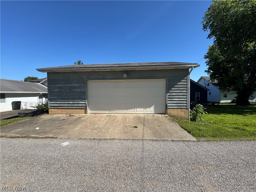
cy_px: 96
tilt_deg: -2.0
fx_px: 104
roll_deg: +0.6
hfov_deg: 102.1
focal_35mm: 14
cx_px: 128
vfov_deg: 85.7
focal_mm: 2.22
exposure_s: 1/1672
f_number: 2.2
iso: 40
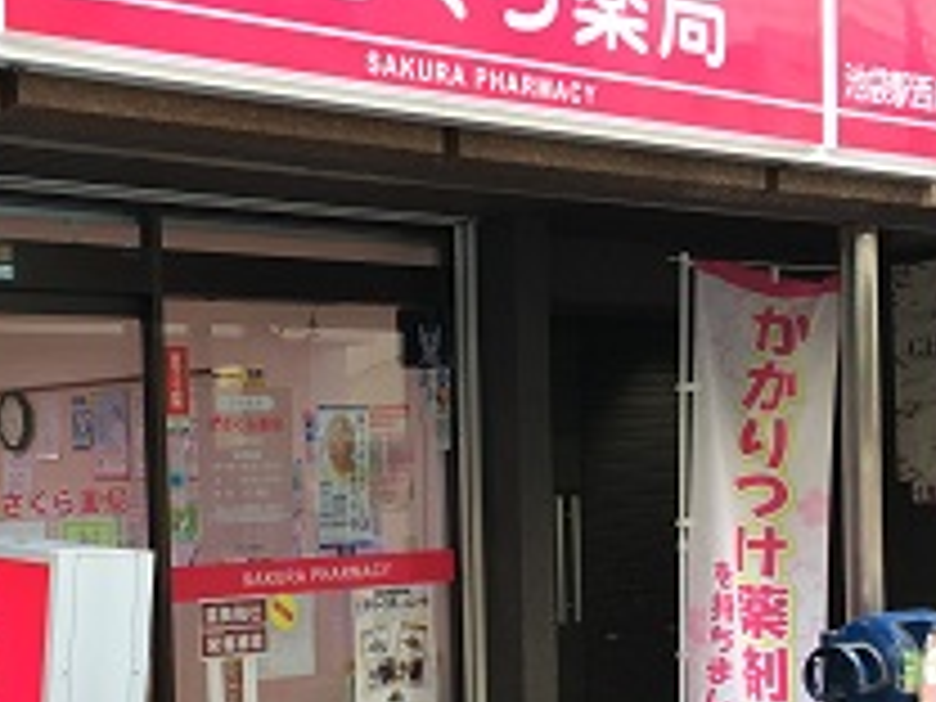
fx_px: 1812
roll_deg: +1.8
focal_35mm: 67
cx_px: 220
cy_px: 477
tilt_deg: -1.7
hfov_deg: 28.5
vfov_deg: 21.8
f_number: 2.2
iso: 25
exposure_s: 1/40
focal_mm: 4.15
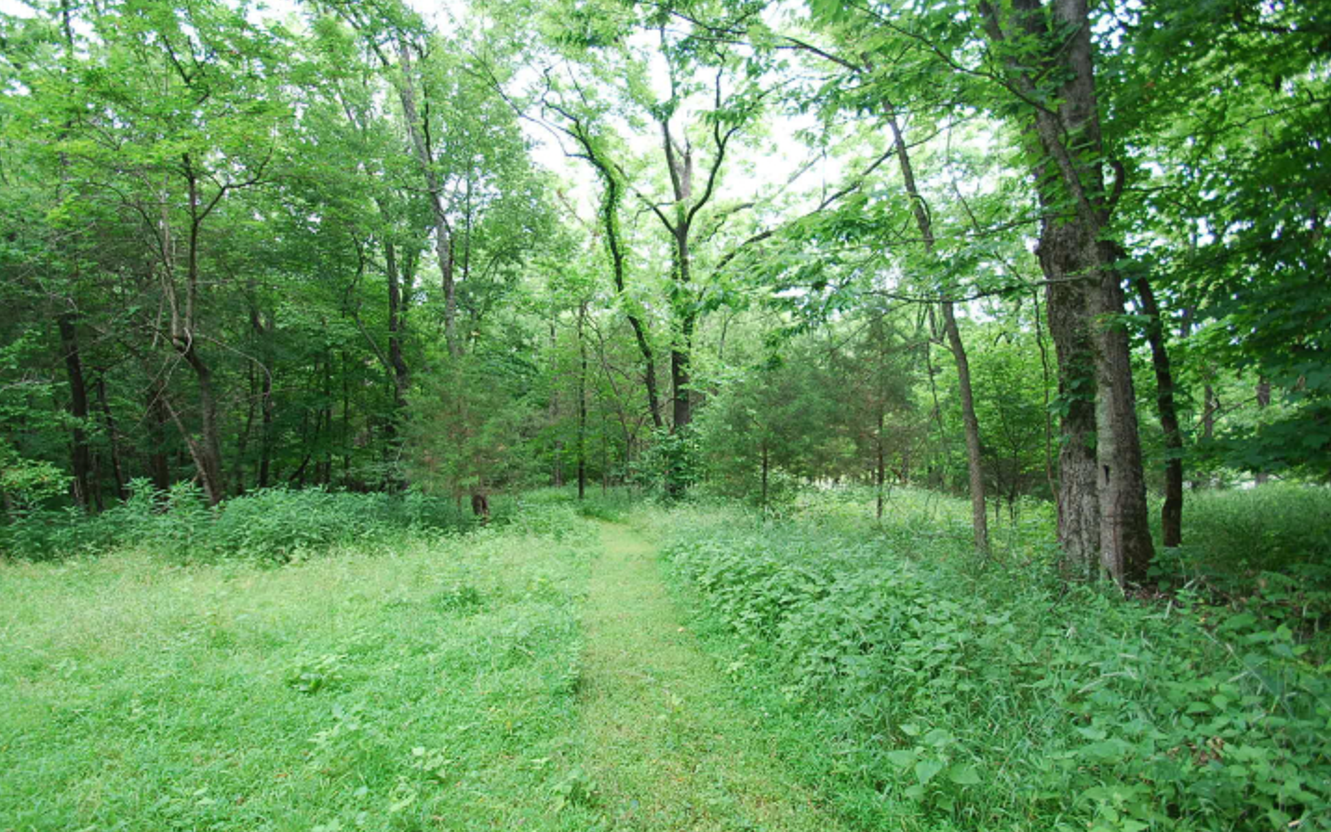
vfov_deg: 71.2
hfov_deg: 97.8
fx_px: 580
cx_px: 647
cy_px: 437
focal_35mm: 16
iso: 200
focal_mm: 10
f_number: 4.5
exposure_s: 1/80
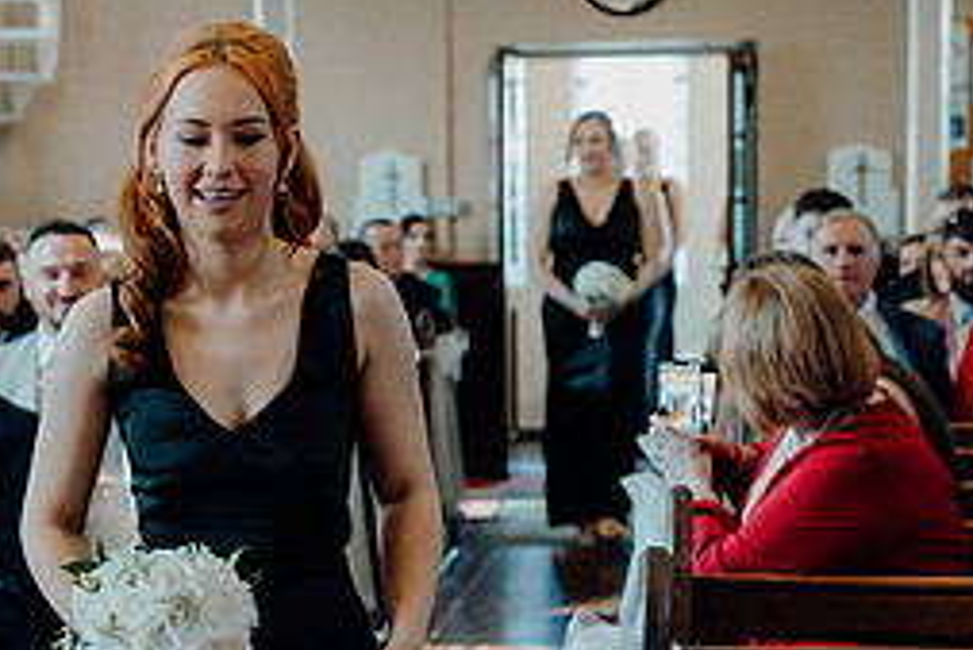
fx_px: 3164
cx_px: 188
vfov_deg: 11.7
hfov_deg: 17.3
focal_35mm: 117
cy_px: 448
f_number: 3.5
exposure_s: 1/200
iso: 2500
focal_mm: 51
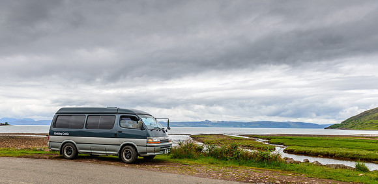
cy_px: 126
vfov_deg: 39.6
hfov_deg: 73.7
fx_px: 252
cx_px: 189
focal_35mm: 26
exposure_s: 1/250
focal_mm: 24
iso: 100
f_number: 7.1
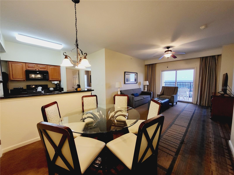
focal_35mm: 13
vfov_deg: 89.9
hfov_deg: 106.2
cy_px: 88
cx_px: 117
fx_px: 88
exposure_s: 1/60
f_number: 2.2
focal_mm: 1.74
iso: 250
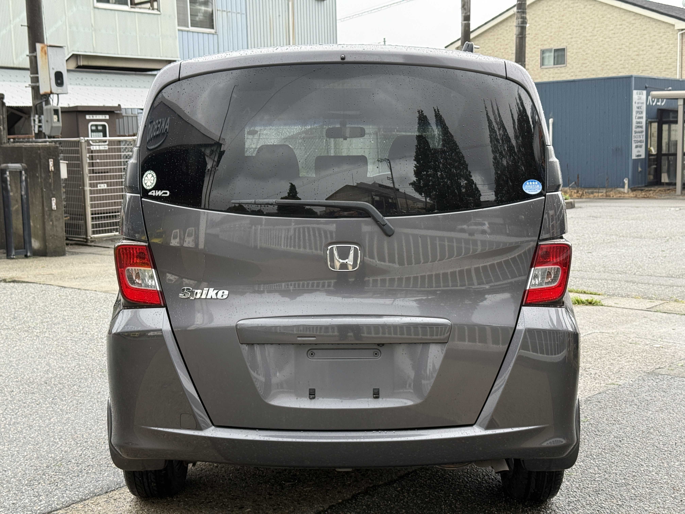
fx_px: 950
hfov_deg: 39.7
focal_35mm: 48
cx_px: 342
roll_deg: +0.9
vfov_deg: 30.3
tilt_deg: -6.7
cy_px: 257
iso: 64
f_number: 1.78
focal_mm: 6.76
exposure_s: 1/247
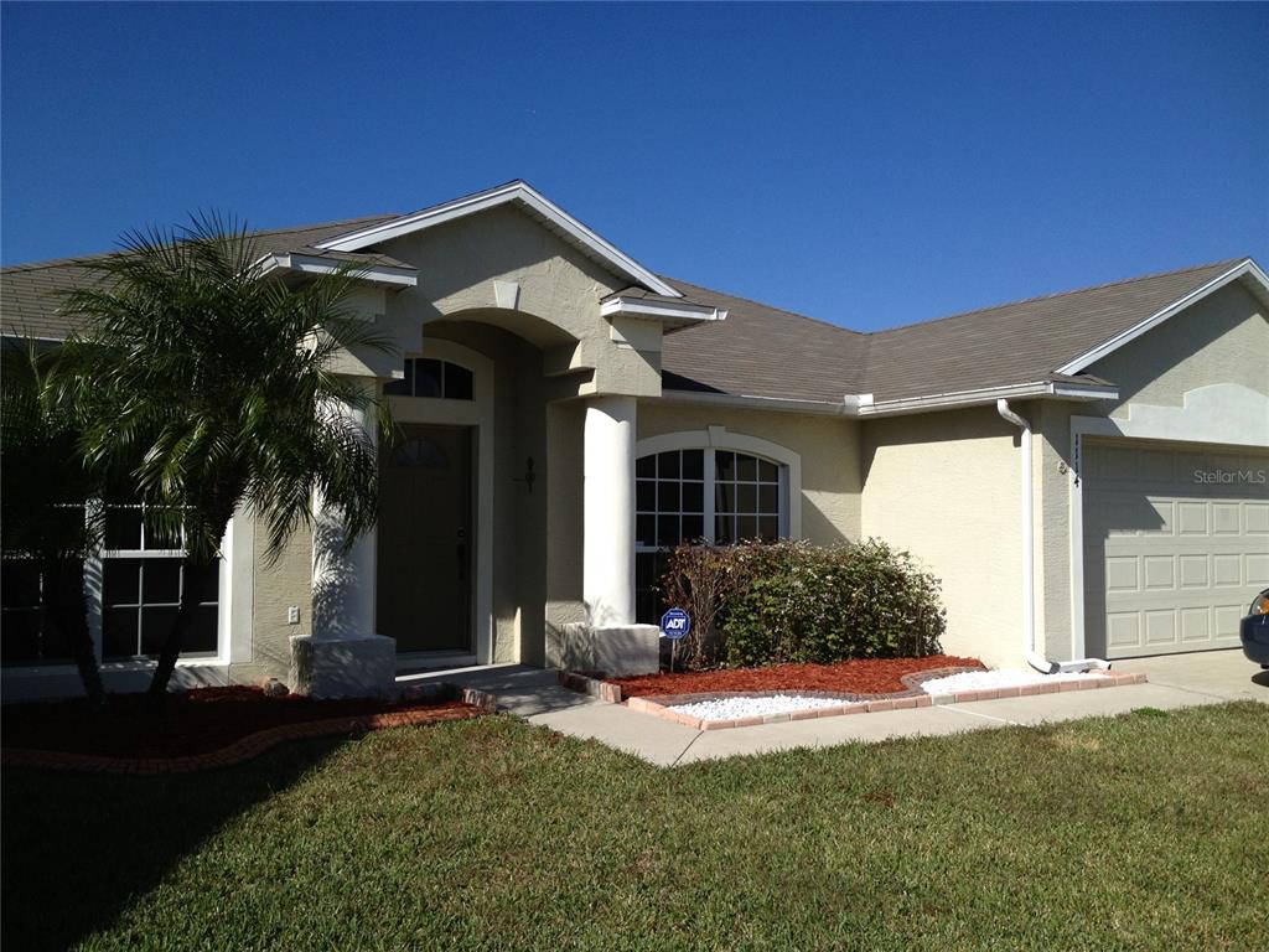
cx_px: 634
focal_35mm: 35
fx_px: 1283
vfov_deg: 40.7
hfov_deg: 52.6
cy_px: 476
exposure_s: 1/2513
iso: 50
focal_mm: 4.28
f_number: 2.4
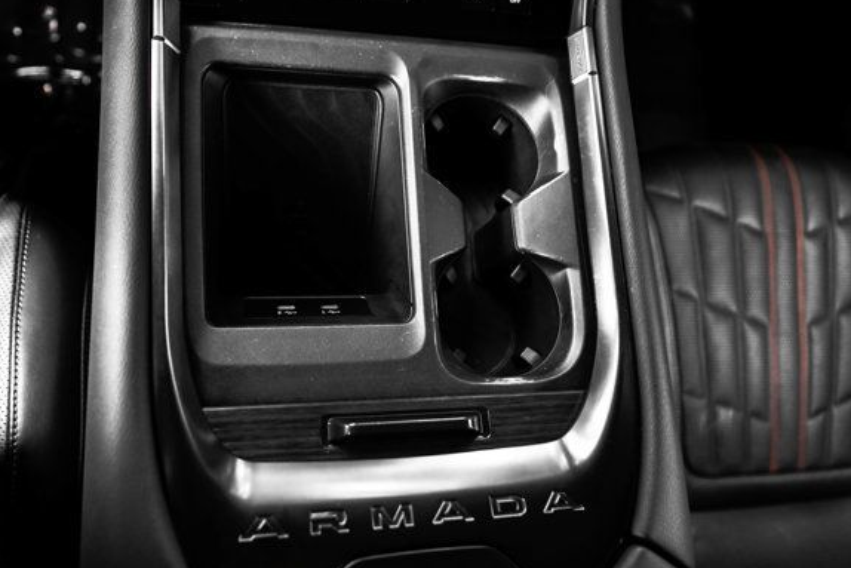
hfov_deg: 63.5
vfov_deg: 44.9
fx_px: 686
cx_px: 390
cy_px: 260
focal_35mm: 29
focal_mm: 26
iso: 2000
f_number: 2.8
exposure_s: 1/160
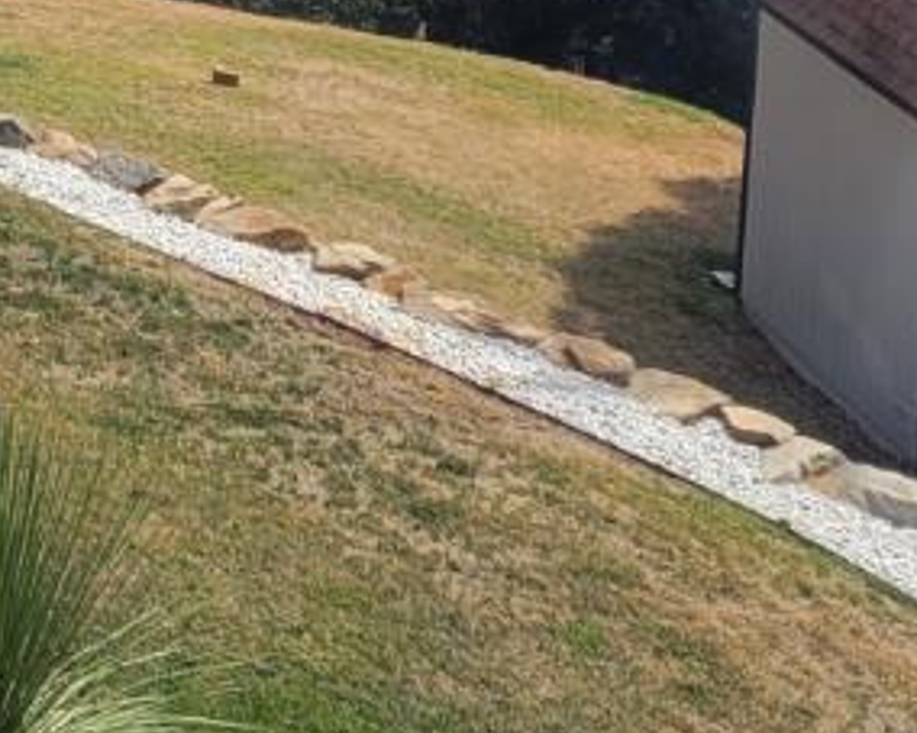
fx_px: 3635
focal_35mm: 134
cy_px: -402
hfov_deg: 13.5
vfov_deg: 11.0
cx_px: -504
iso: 40
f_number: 1.8
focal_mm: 5.4
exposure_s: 1/2122
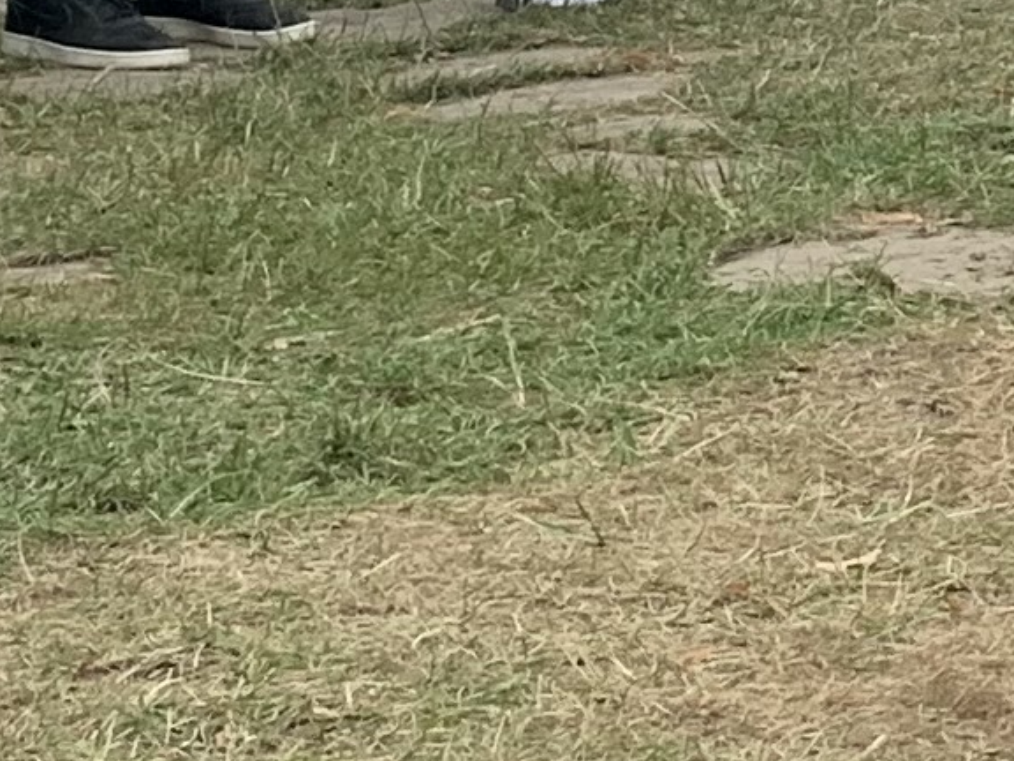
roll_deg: +3.3
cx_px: 1510
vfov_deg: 8.0
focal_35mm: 182
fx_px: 5331
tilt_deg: -2.2
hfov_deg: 10.5
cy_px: -425
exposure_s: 1/122
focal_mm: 4.25
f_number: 1.8
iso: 50
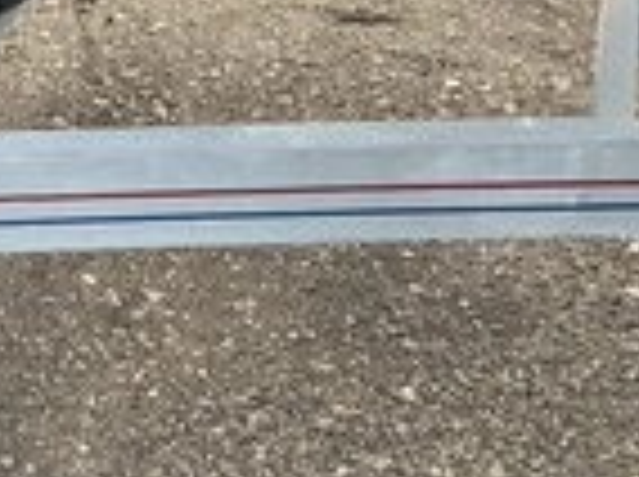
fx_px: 1456
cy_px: -81
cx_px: 252
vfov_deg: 17.8
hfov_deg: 24.7
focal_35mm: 79
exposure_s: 1/197
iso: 25
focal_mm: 3
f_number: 1.8
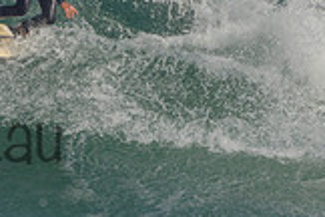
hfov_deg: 0.9
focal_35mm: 2188
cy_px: 34
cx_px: -96
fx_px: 19751
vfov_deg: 0.6
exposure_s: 1/2000
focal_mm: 500
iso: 140
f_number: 5.6
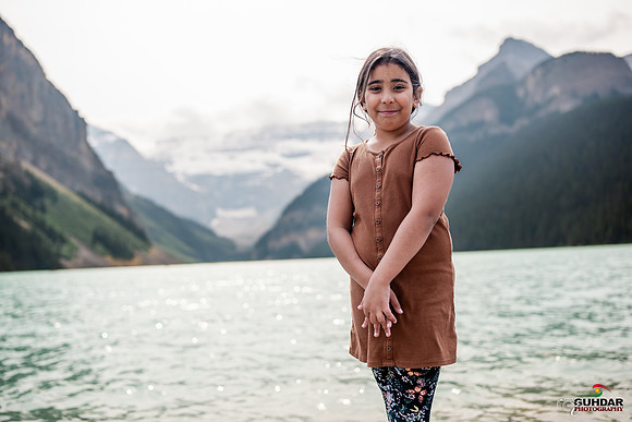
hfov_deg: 54.4
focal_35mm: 35
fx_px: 615
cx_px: 316
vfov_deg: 37.9
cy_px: 211
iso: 200
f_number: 2
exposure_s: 1/4000
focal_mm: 35
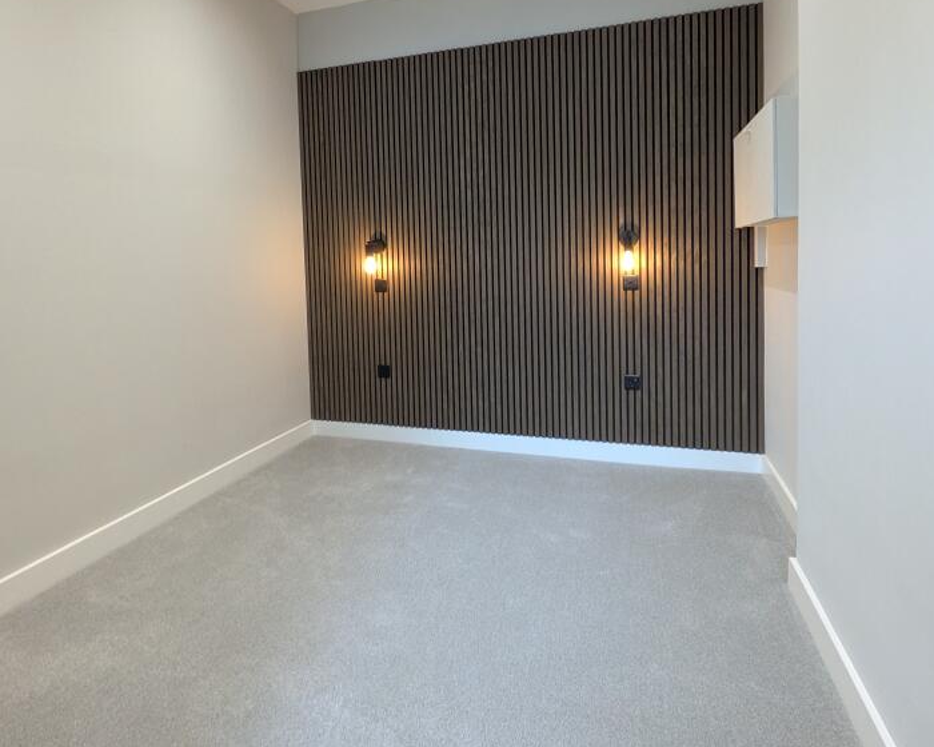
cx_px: 480
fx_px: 553
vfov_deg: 67.1
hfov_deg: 80.4
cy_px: 281
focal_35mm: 20
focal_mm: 1.83
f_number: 2.2
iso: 146
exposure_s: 1/33.3
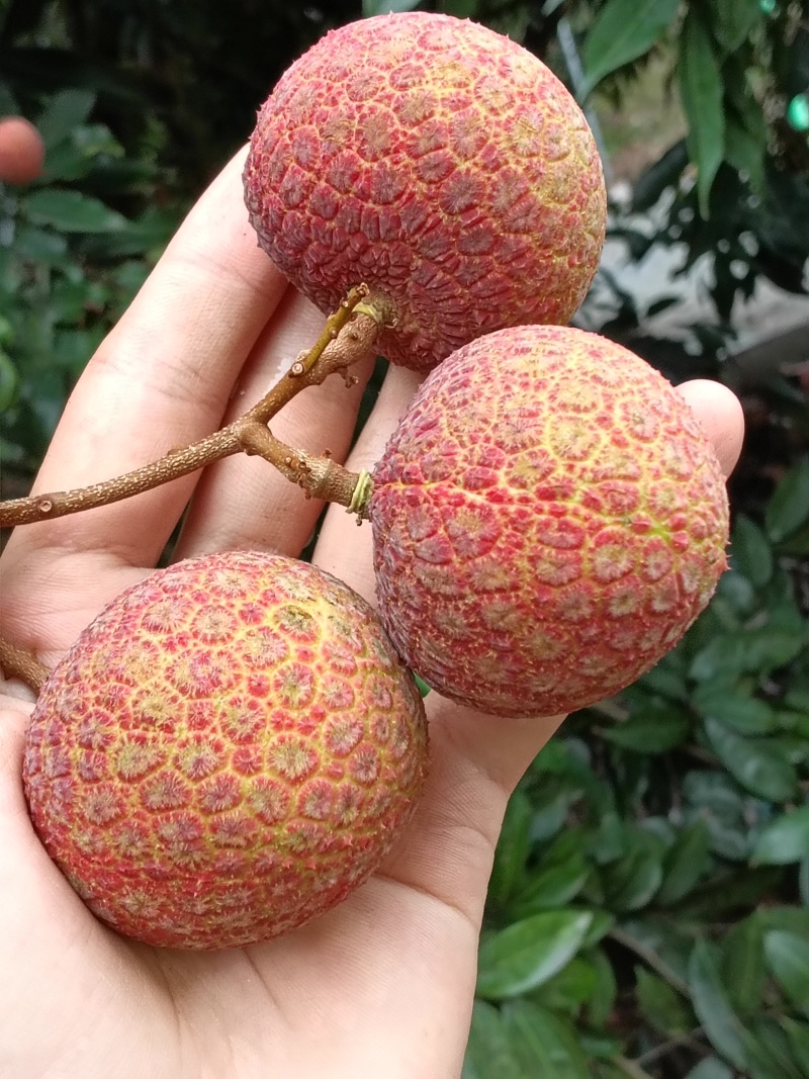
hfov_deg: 27.0
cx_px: 404
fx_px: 1683
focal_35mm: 54
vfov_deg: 35.5
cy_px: 540
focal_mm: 3.61
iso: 80
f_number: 1.8
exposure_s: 1/100
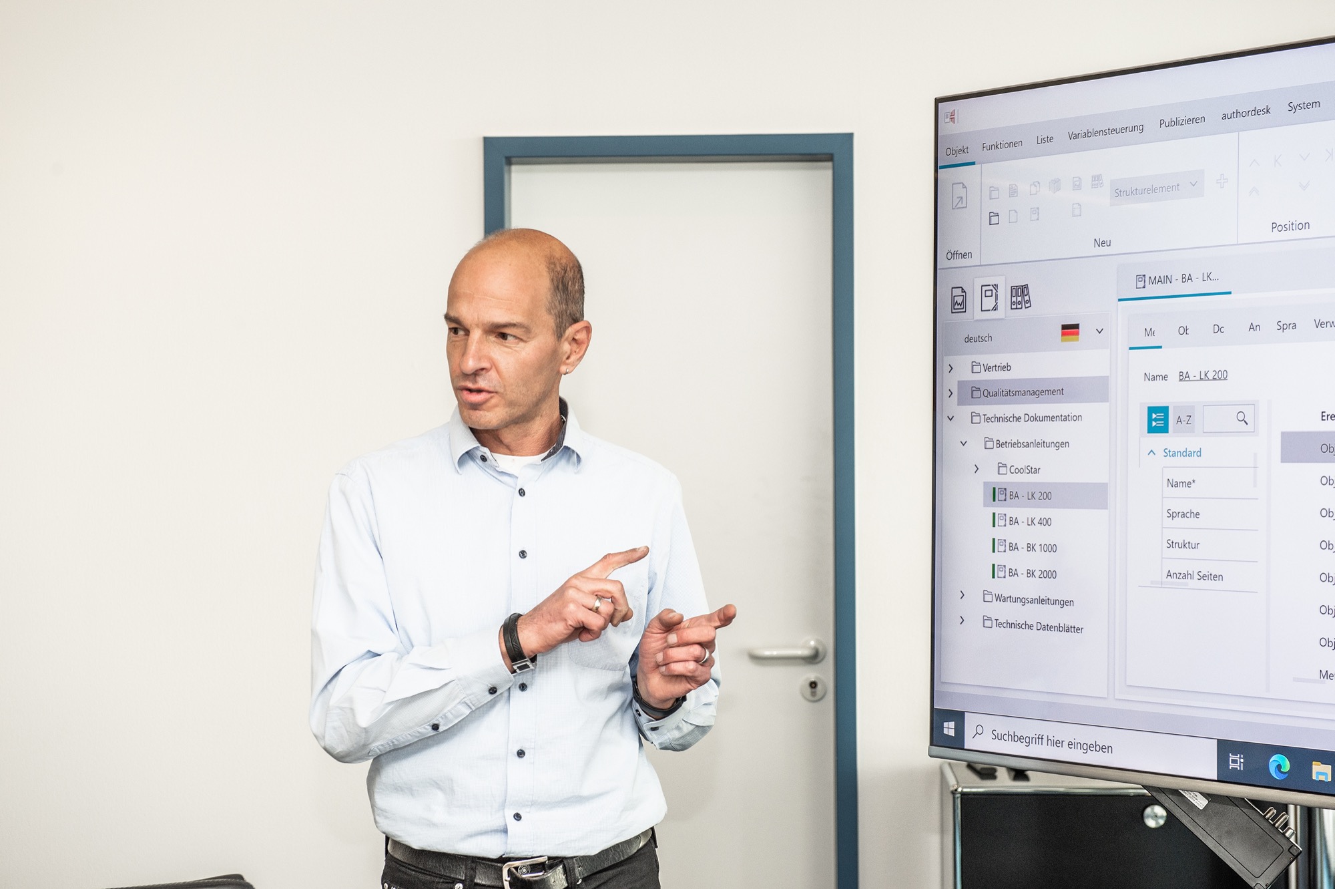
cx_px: 668
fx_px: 2594
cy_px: 444
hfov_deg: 28.9
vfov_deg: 19.4
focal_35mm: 70
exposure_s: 1/100
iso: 800
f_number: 5.6
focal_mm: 70
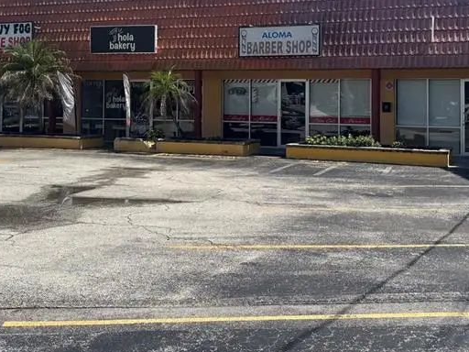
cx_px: 195
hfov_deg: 36.7
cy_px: 86
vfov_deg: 27.6
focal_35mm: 52
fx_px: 705
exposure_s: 1/4630
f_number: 1.6
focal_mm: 5.96
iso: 50
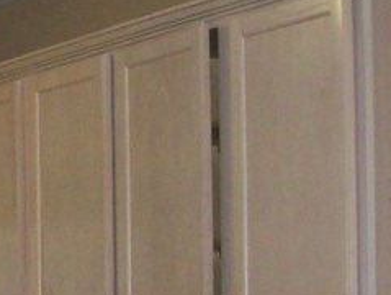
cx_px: -303
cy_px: 357
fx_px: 1742
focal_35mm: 154
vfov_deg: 9.5
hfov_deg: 11.9
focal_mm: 6
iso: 200
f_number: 2.7
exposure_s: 1/64
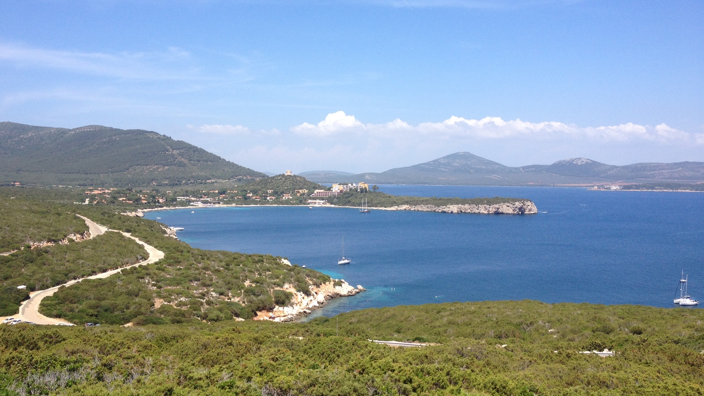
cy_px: 157
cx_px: 347
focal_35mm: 39
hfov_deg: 51.6
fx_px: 728
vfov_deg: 30.4
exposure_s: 1/1577
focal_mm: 4.28
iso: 50
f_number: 2.4
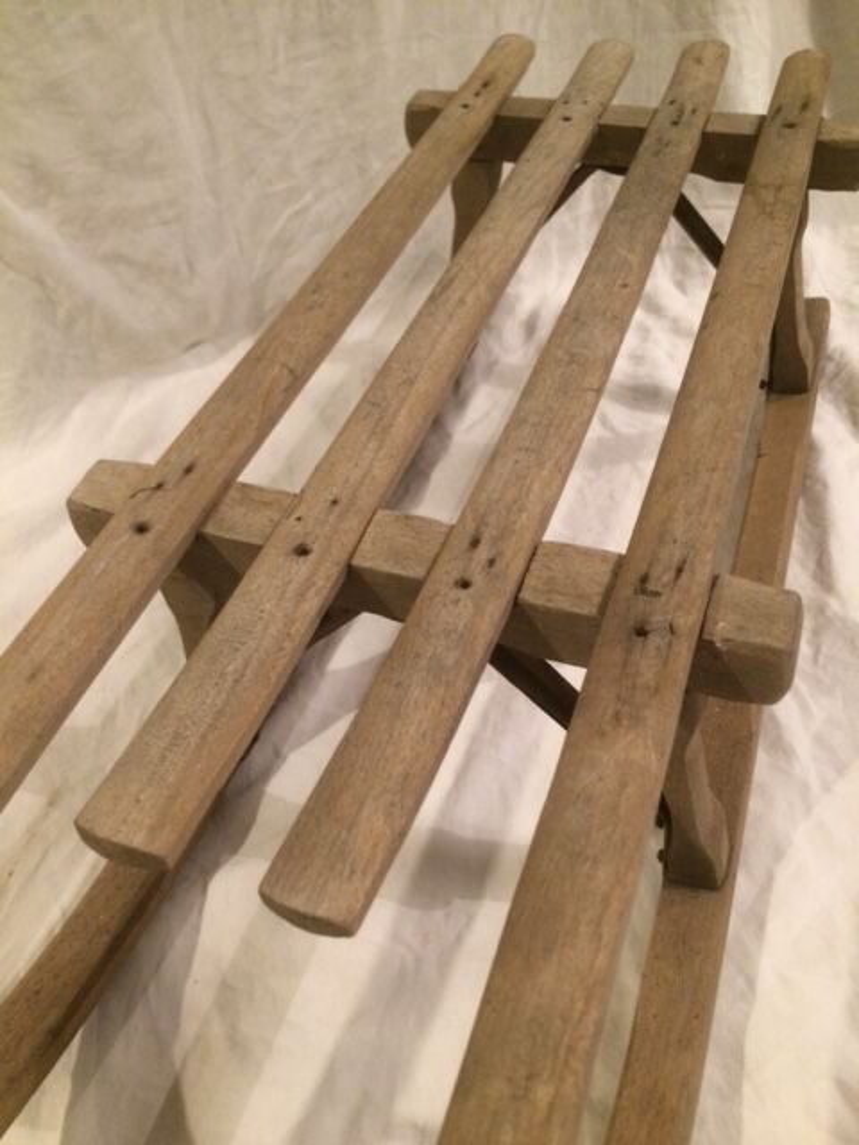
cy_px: 572
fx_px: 960
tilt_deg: -47.2
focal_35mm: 29
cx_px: 430
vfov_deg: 61.7
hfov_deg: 48.2
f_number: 2.2
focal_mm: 4.15
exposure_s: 1/17
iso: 250
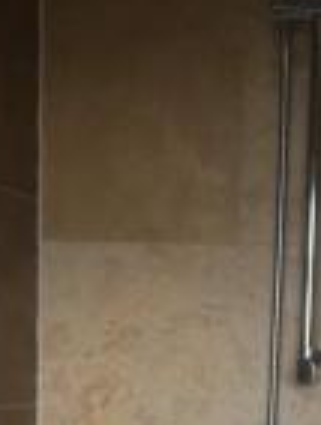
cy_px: 540
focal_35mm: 89
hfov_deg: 16.5
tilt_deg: -11.9
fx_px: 1097
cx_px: 261
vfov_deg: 20.3
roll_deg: -2.7
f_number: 2.2
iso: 32
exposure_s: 1/50
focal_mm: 4.15
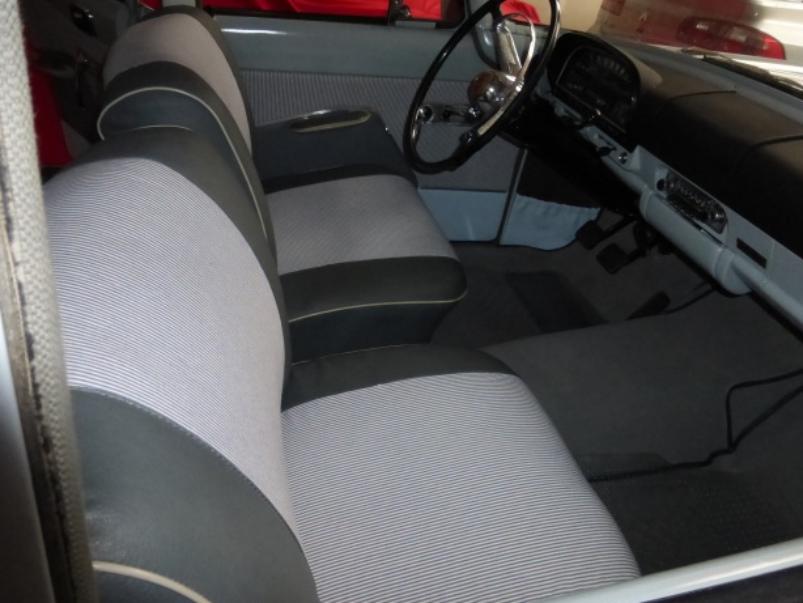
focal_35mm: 25
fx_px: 580
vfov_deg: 54.9
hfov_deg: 69.4
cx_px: 403
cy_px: 297
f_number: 3.3
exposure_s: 1/30
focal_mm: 4.3
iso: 800
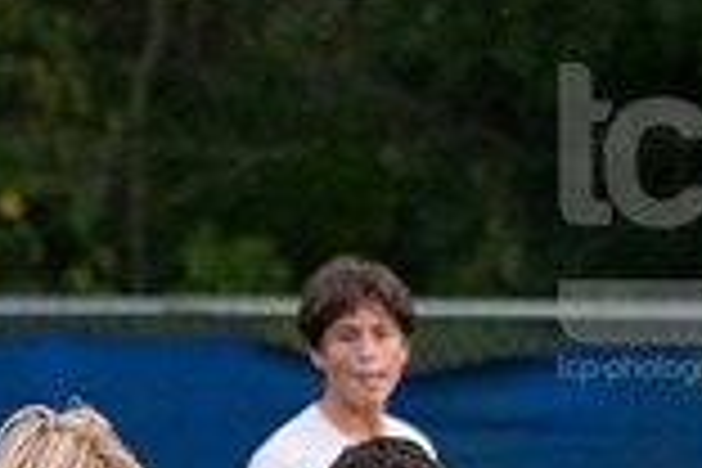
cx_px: 58
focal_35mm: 744
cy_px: 844
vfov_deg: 1.8
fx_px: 14507
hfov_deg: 2.8
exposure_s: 1/2000
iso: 3200
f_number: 5.6
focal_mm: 200
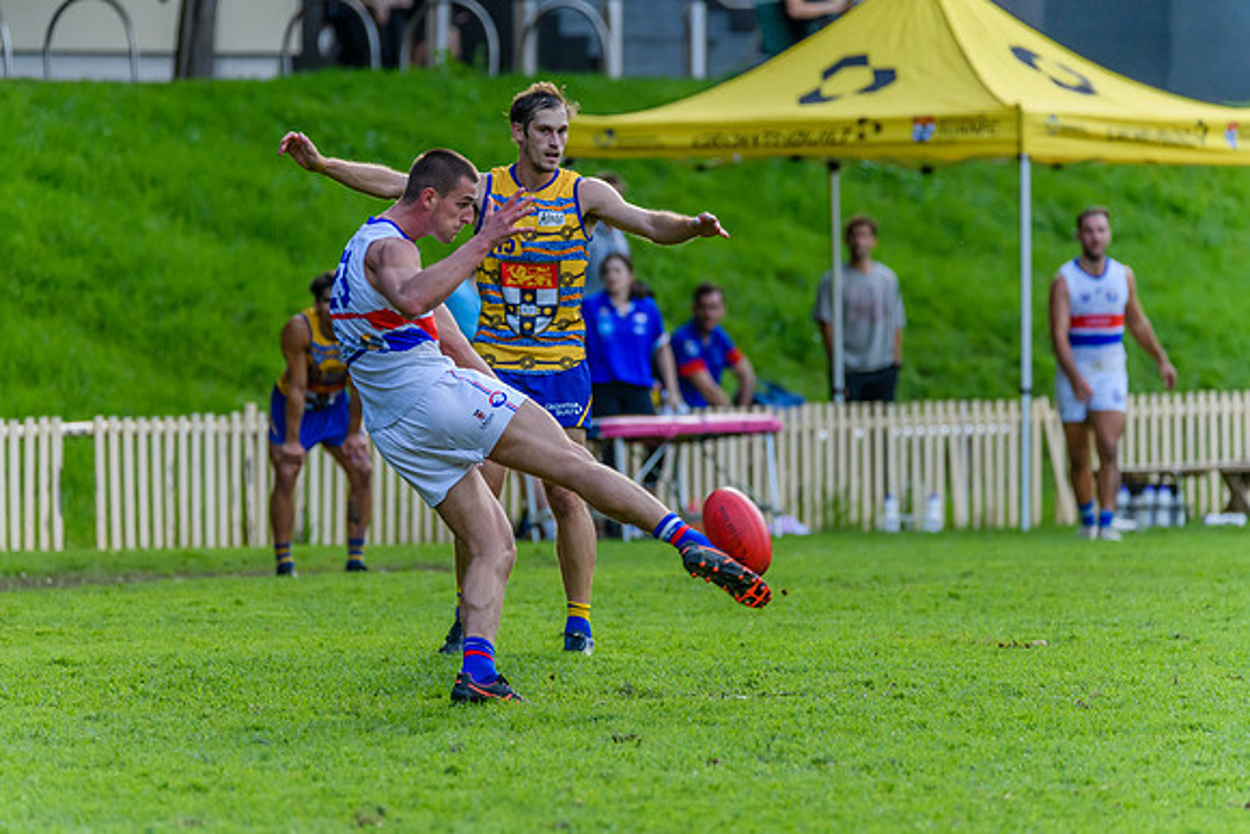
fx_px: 15021
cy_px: 440
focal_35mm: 433
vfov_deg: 3.2
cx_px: 594
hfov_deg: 4.8
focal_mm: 400
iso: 2500
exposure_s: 1/1600
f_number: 6
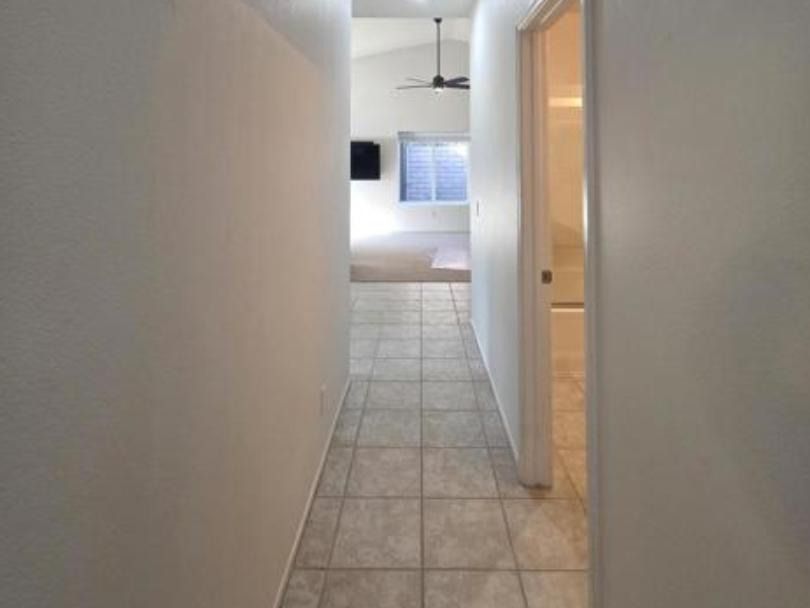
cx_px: 416
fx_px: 421
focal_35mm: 18
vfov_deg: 66.6
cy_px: 144
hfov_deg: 87.7
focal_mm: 2.2
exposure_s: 1/120
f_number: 1.9
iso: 250
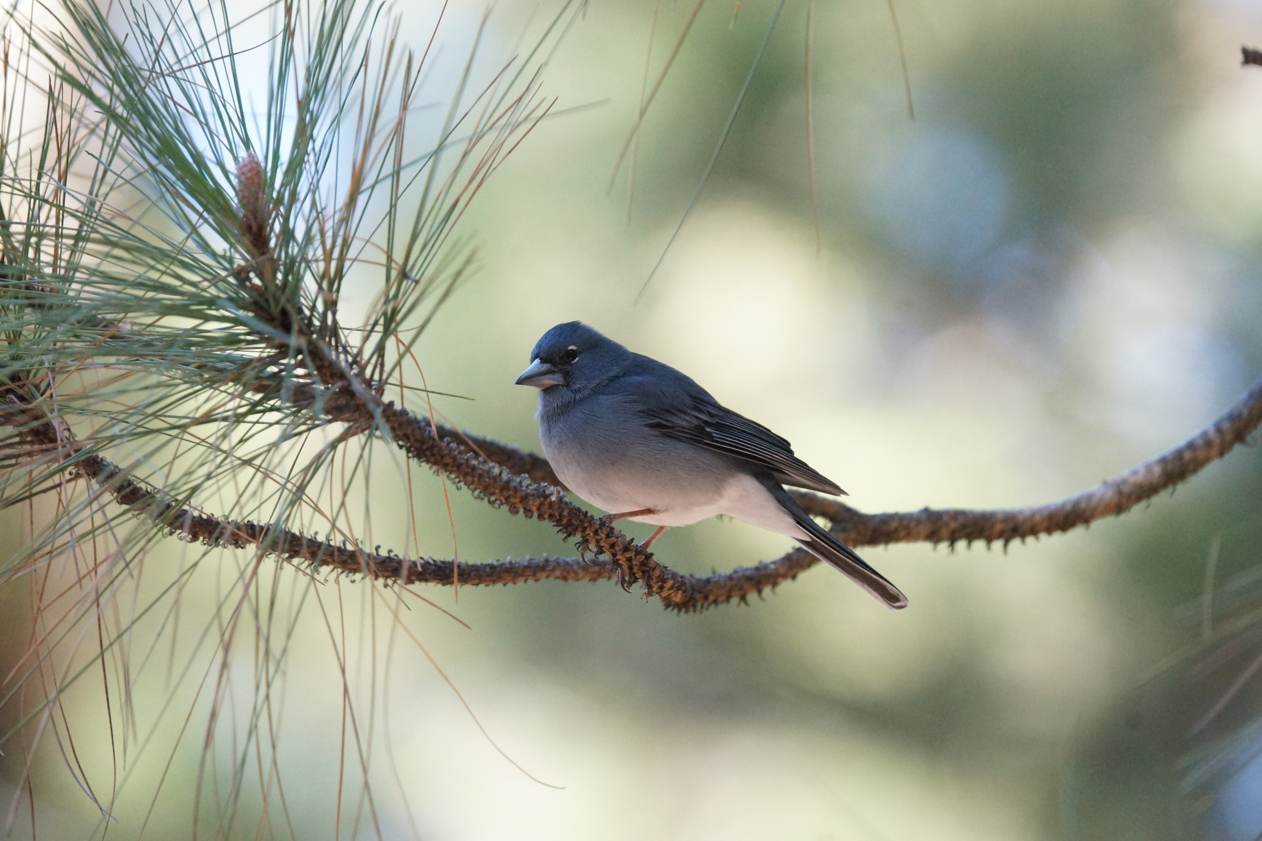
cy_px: 420
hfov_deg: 5.2
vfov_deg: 3.4
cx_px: 631
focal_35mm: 400
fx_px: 14021
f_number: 5.6
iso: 6400
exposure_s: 1/1000
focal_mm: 400
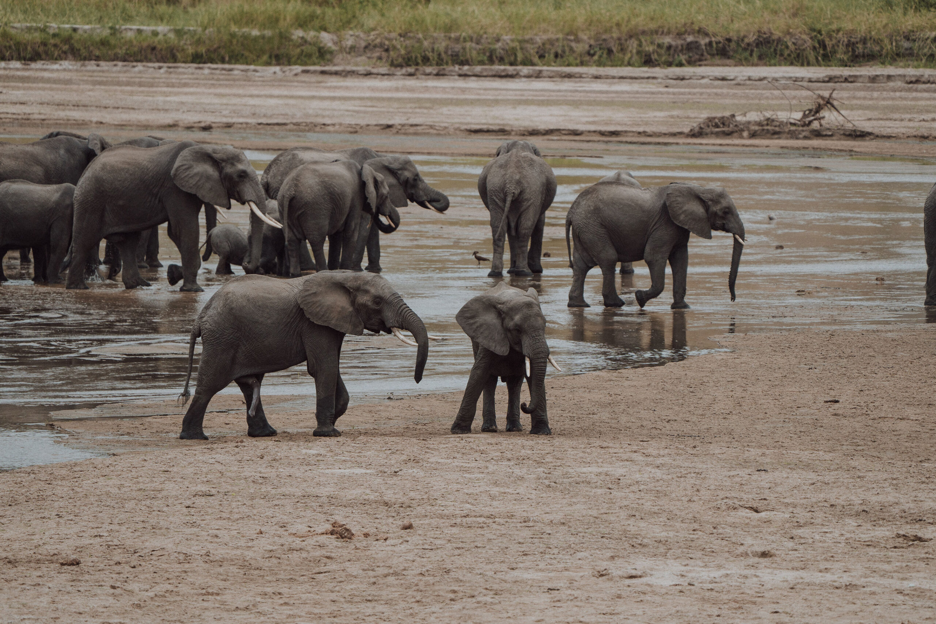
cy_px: 312
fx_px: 15600
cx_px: 468
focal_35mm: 600
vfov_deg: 2.3
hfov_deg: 3.4
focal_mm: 600
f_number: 6.3
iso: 320
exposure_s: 1/1000
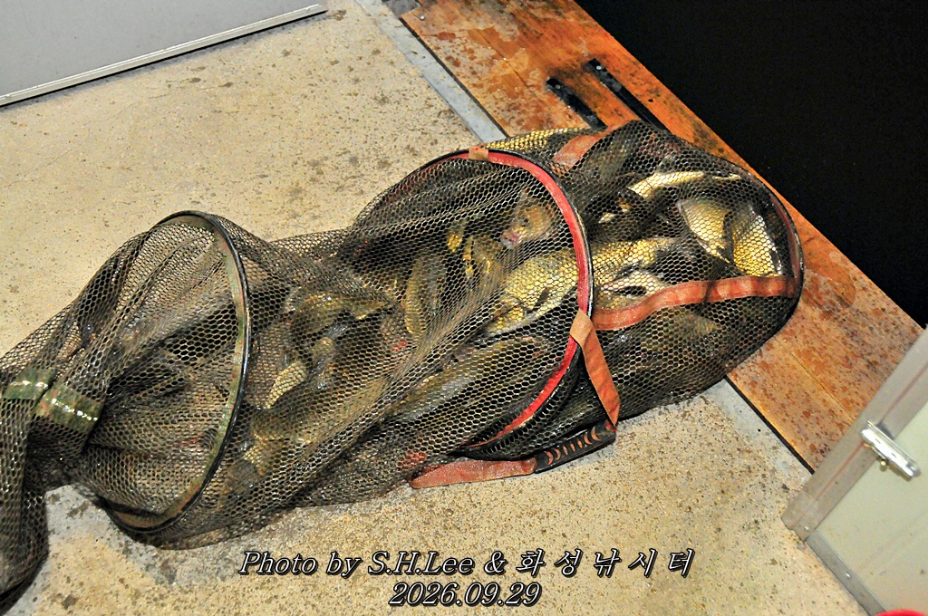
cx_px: 464
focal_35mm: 39
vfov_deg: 34.1
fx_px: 1004
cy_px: 308
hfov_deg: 49.6
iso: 3200
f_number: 3.8
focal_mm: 26
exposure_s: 1/60
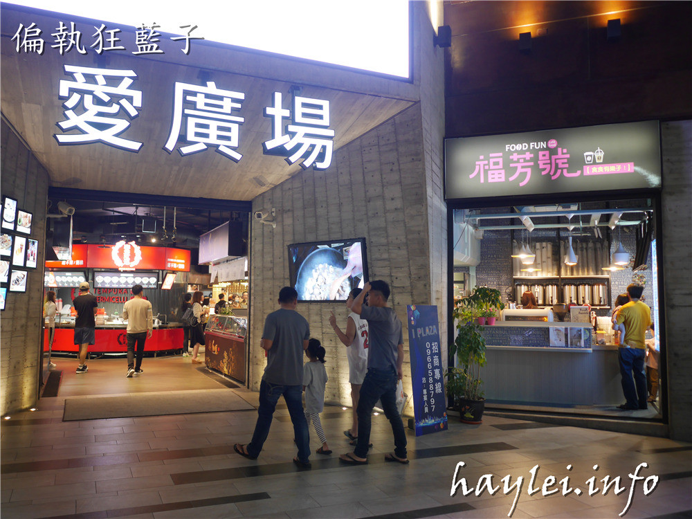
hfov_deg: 60.0
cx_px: 346
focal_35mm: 30
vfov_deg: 46.8
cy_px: 260
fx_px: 600
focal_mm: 15
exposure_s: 1/60
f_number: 1.7
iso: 500
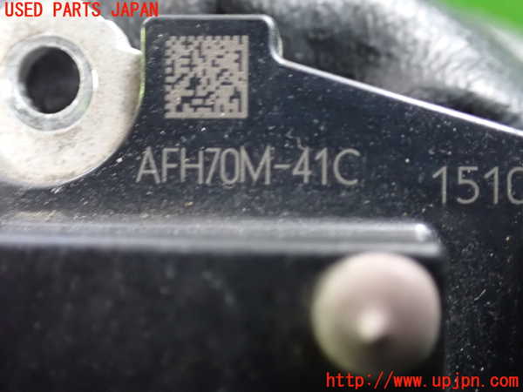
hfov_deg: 45.8
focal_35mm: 41
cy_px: 196
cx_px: 262
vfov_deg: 35.1
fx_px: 619
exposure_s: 1/20
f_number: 2.8
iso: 1600
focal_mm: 7.31
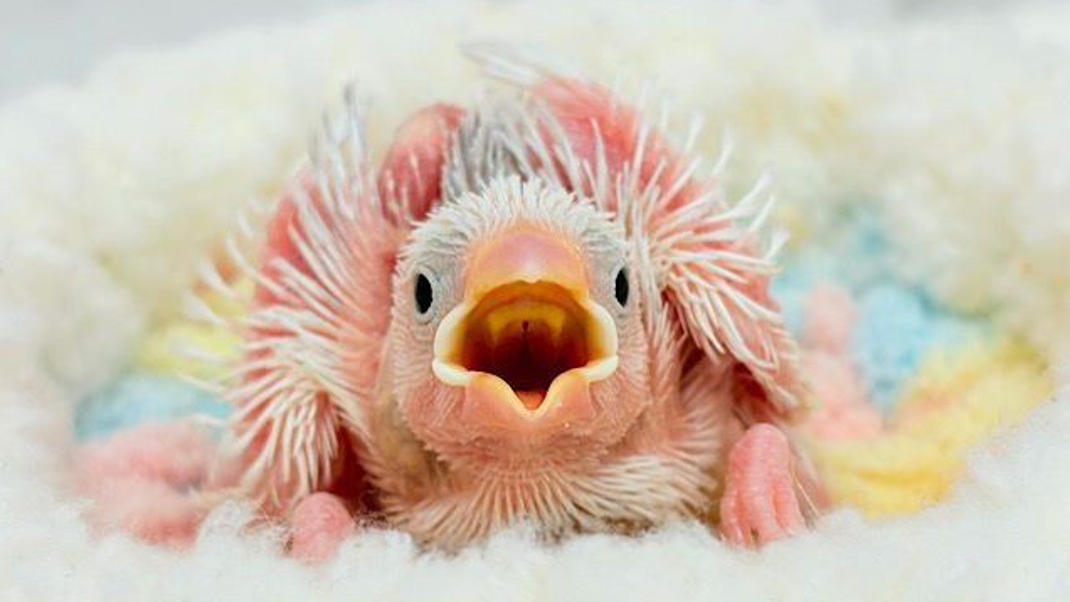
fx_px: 1617
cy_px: 338
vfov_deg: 21.1
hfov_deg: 36.6
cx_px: 535
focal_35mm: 57
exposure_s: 1/100
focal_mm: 5.96
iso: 50
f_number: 1.6
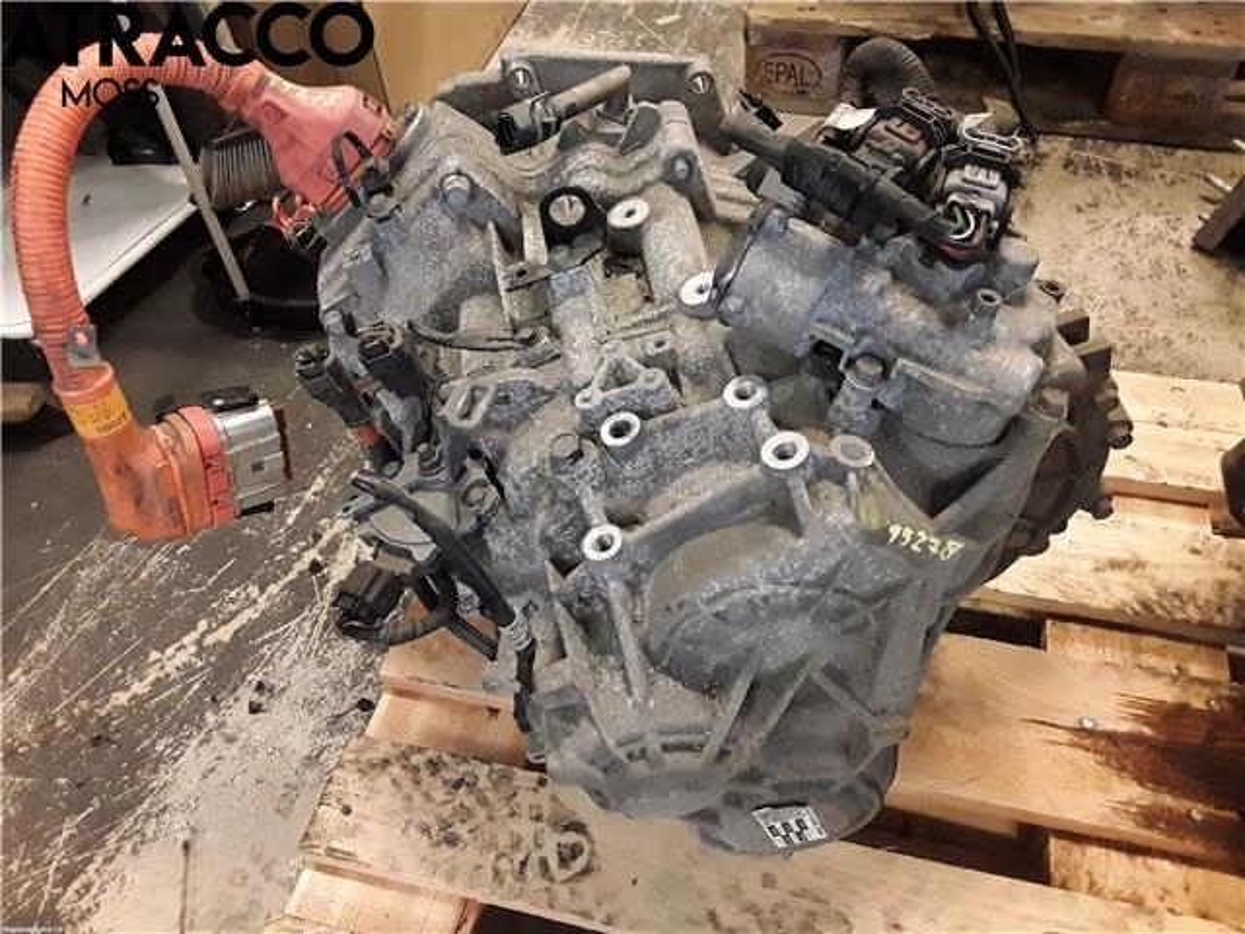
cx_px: 622
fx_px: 1007
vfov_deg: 49.7
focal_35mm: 28
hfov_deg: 63.4
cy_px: 467
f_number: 1.9
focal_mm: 2.91
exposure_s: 1/50
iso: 250
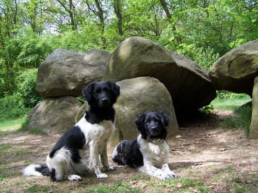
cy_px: 96
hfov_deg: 49.0
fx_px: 283
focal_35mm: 38
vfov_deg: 37.7
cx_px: 129
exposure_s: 1/320
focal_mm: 6.3
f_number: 2.8
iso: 80
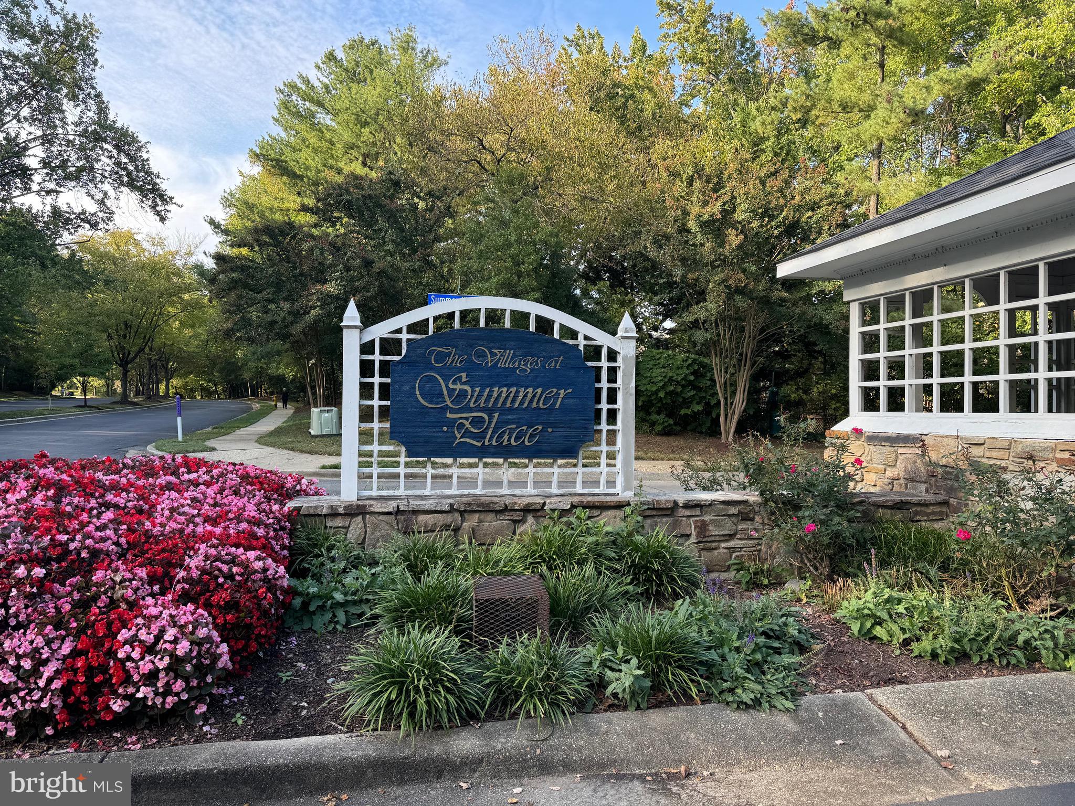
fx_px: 745
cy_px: 403
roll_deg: +0.2
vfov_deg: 56.8
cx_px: 538
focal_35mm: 24
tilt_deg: +0.1
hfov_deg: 71.6
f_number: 1.78
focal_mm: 6.76
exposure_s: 1/383
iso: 80
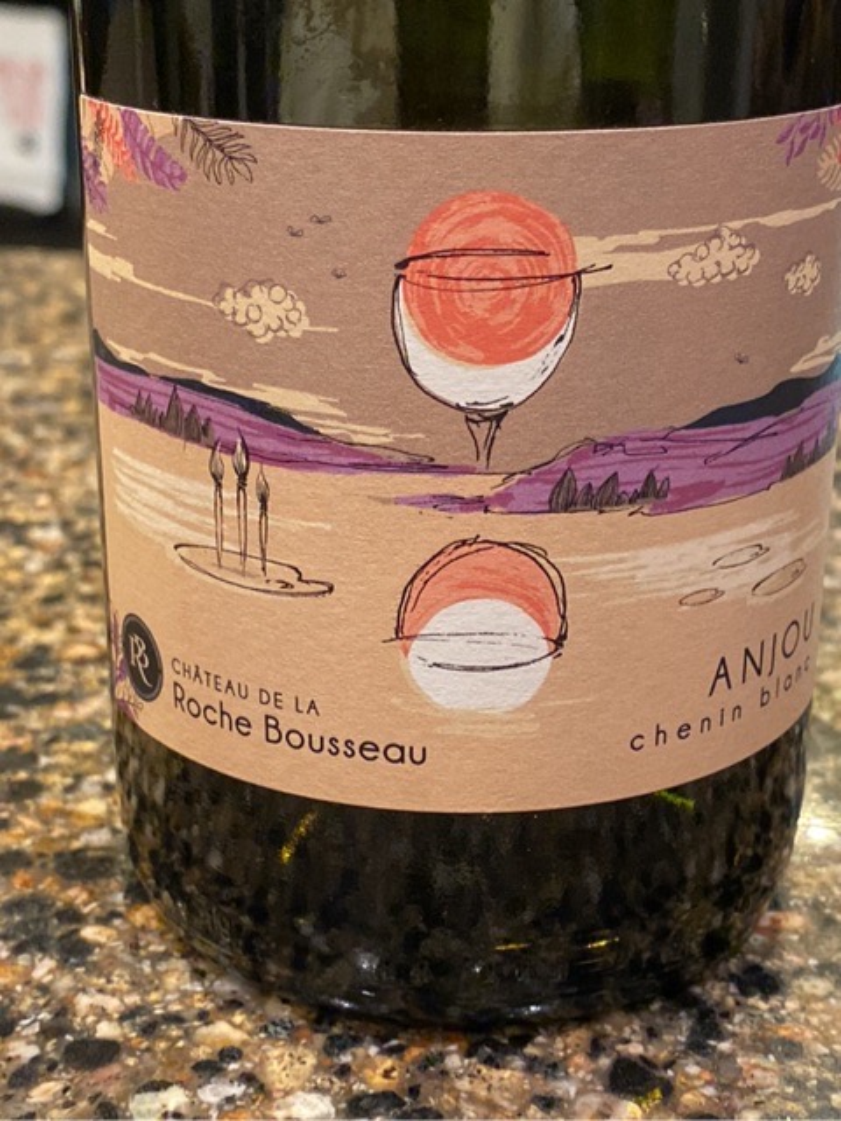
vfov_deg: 32.2
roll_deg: +0.0
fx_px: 1944
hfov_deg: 24.4
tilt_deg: -20.5
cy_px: 560
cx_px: 420
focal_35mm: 60
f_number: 1.8
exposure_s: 1/40
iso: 320
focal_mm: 4.25
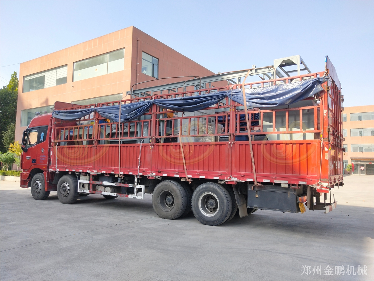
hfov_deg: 60.0
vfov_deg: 46.8
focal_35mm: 30
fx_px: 324
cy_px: 140
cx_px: 187
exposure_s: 1/936
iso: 136
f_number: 1.8
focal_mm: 3.95
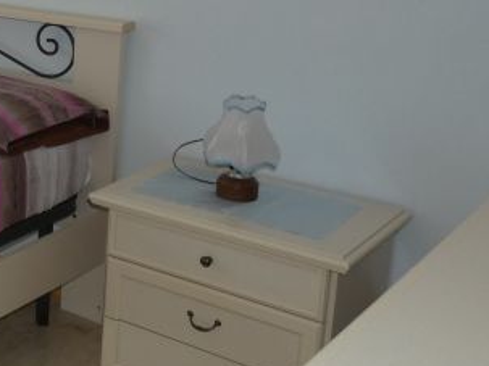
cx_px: -250
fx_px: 932
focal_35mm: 66
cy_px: 61
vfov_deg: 21.9
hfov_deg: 23.4
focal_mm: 3.6
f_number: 2.8
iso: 80
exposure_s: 1/80
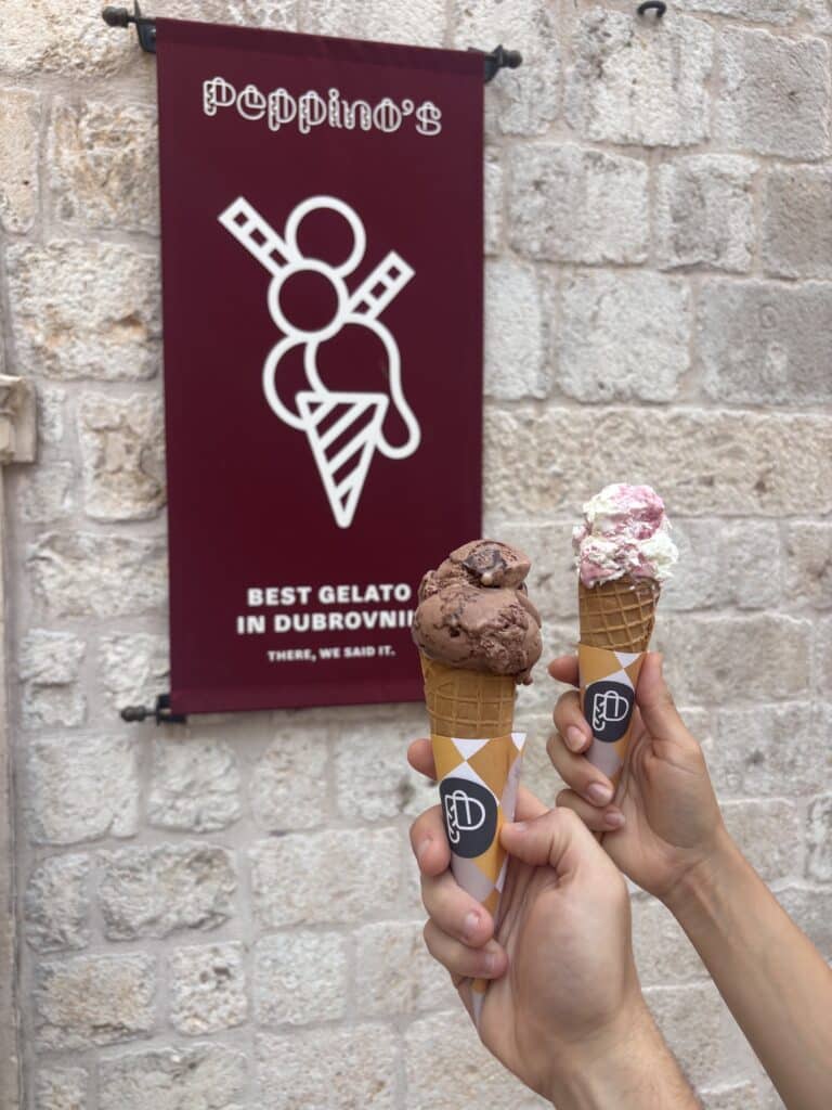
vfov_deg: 67.3
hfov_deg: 53.1
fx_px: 833
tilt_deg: -4.2
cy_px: 555
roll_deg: -0.9
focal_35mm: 26
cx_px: 416
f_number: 1.6
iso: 64
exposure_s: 1/100
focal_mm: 5.96
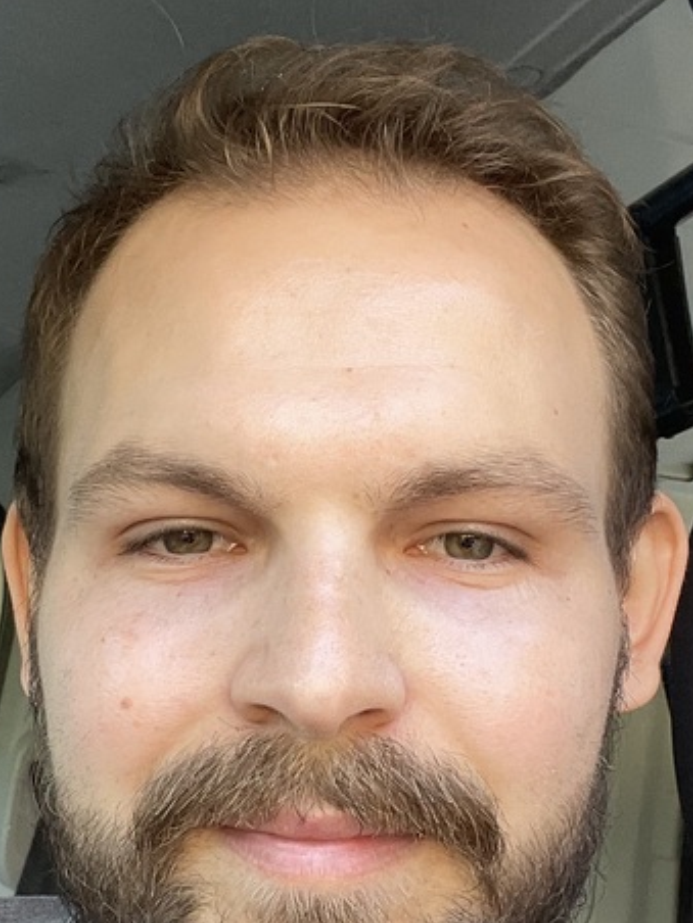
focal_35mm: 61
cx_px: 315
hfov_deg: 24.0
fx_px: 1628
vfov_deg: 31.4
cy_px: 625
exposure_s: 1/106
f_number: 2.2
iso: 100
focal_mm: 2.71
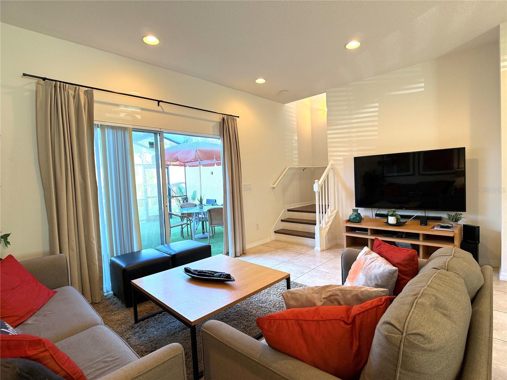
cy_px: 190
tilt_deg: -2.2
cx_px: 254
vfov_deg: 56.8
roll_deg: +2.3
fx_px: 352
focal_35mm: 24
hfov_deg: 71.6
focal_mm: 6.76
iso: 250
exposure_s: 1/120
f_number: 1.78
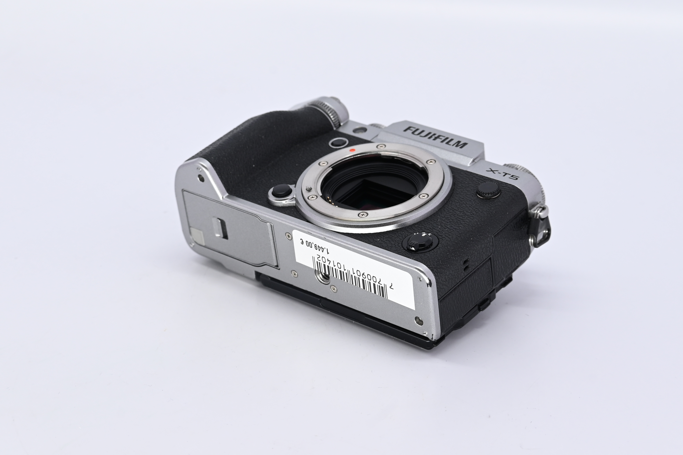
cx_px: 342
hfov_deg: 24.2
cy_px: 228
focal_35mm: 84
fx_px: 1594
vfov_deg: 16.3
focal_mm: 56
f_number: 9
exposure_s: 1/200
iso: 500
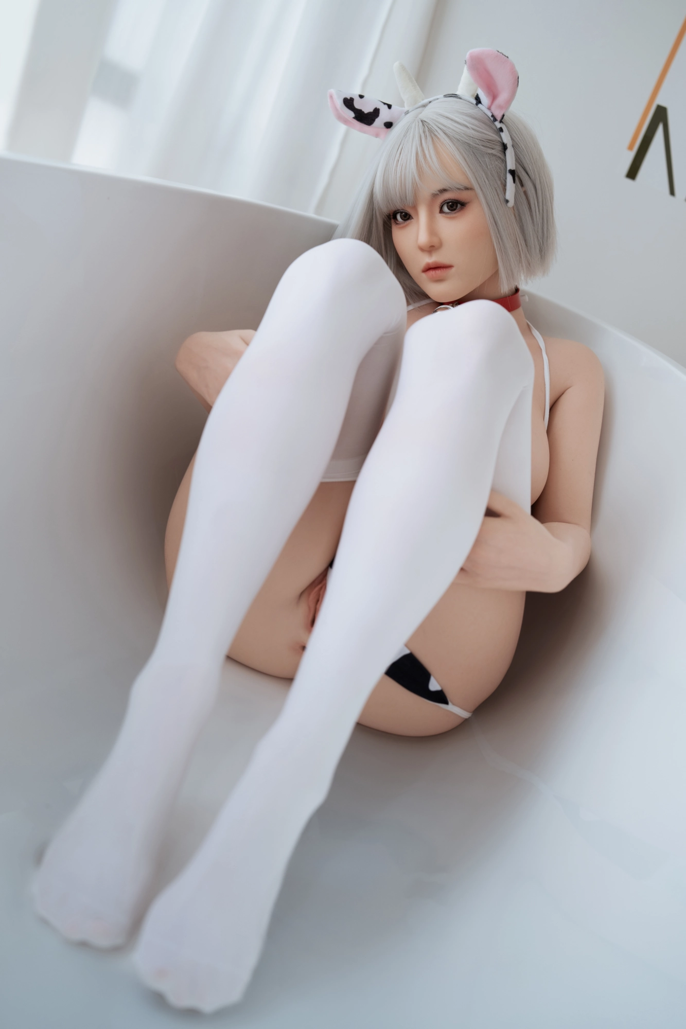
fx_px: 1429
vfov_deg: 39.6
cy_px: 514
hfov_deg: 27.0
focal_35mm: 50
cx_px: 343
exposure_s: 1/125
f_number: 2.8
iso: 250
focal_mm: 50
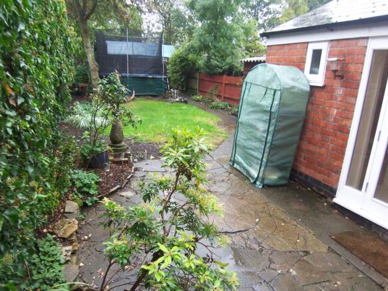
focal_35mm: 23
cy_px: 146
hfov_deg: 73.9
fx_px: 258
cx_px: 194
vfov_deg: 58.9
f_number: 2.8
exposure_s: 1/30
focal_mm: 3.8
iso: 64
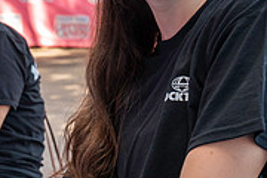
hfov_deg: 13.8
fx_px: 1075
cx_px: -31
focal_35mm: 145
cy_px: 90
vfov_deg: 9.5
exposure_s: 1/200
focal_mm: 45
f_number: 5.6
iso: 640
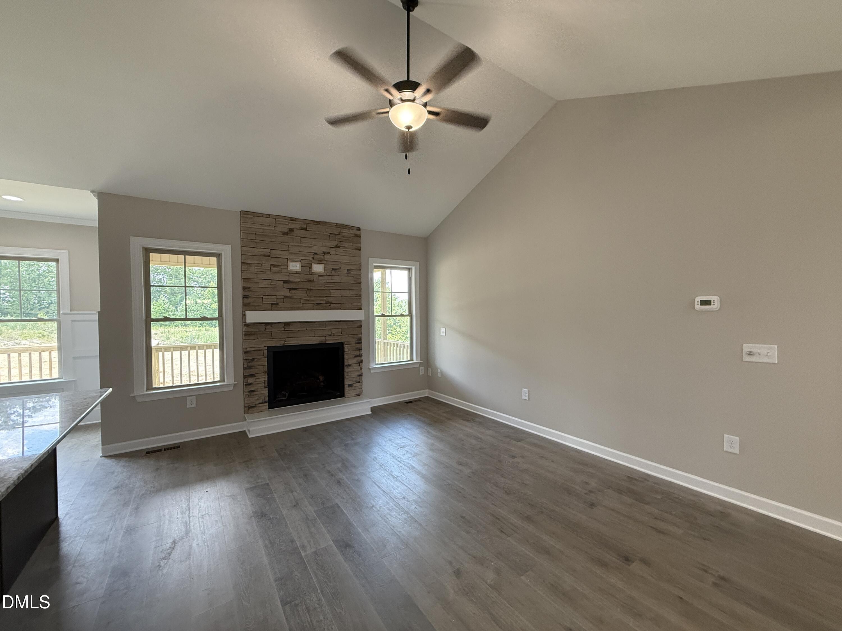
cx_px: 421
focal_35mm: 14
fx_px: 341
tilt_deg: +0.2
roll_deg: +0.1
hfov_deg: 102.1
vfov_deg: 85.7
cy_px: 316
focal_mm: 2.22
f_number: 2.2
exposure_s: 1/120
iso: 250
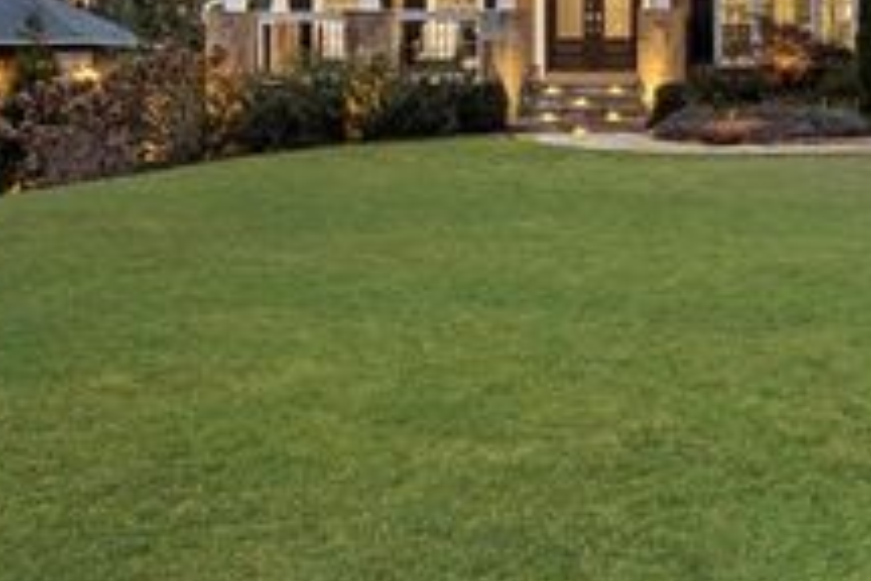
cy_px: 59
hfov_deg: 26.9
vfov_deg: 18.1
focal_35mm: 74
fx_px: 1790
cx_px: 690
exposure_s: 1/4
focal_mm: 32
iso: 500
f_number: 8
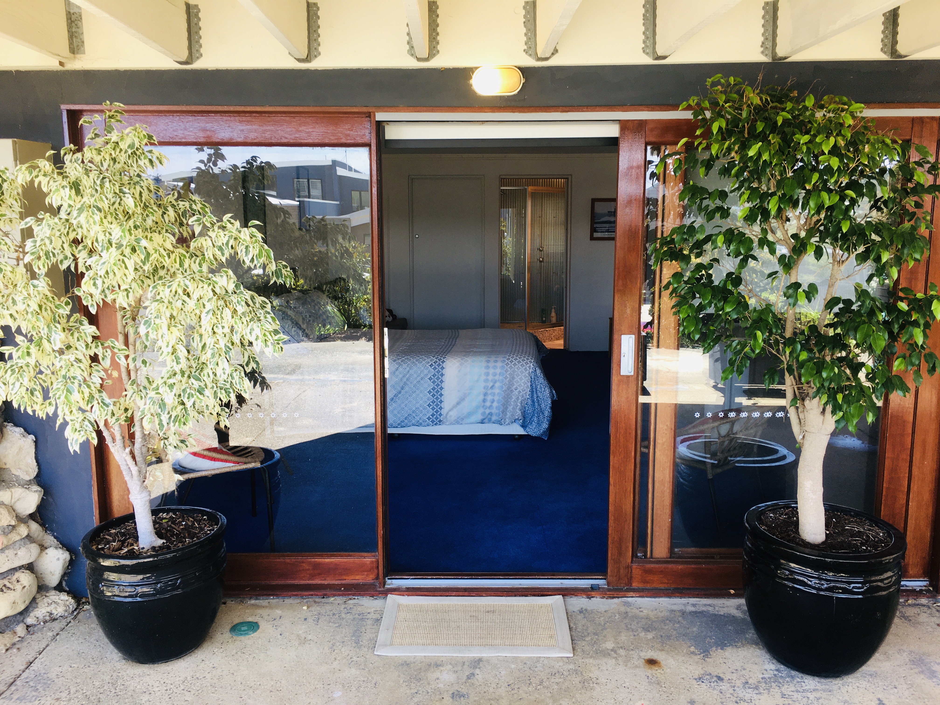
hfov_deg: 61.7
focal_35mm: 29
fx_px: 787
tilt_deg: -8.4
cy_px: 352
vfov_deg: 48.2
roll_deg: +0.7
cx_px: 470
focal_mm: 4.15
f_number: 2.2
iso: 32
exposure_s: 1/100
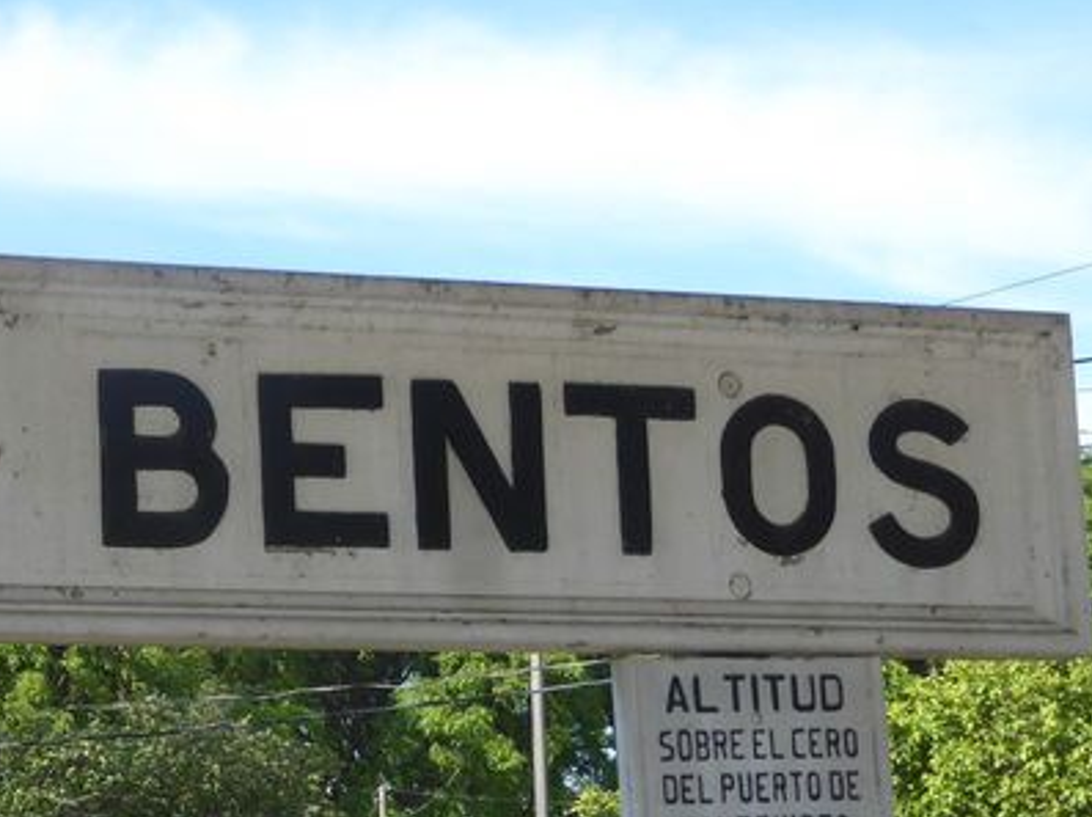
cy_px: 677
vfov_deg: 12.8
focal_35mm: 115
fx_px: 3625
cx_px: 44
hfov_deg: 16.8
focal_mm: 9.6
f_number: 4.1
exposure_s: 1/250
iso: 80
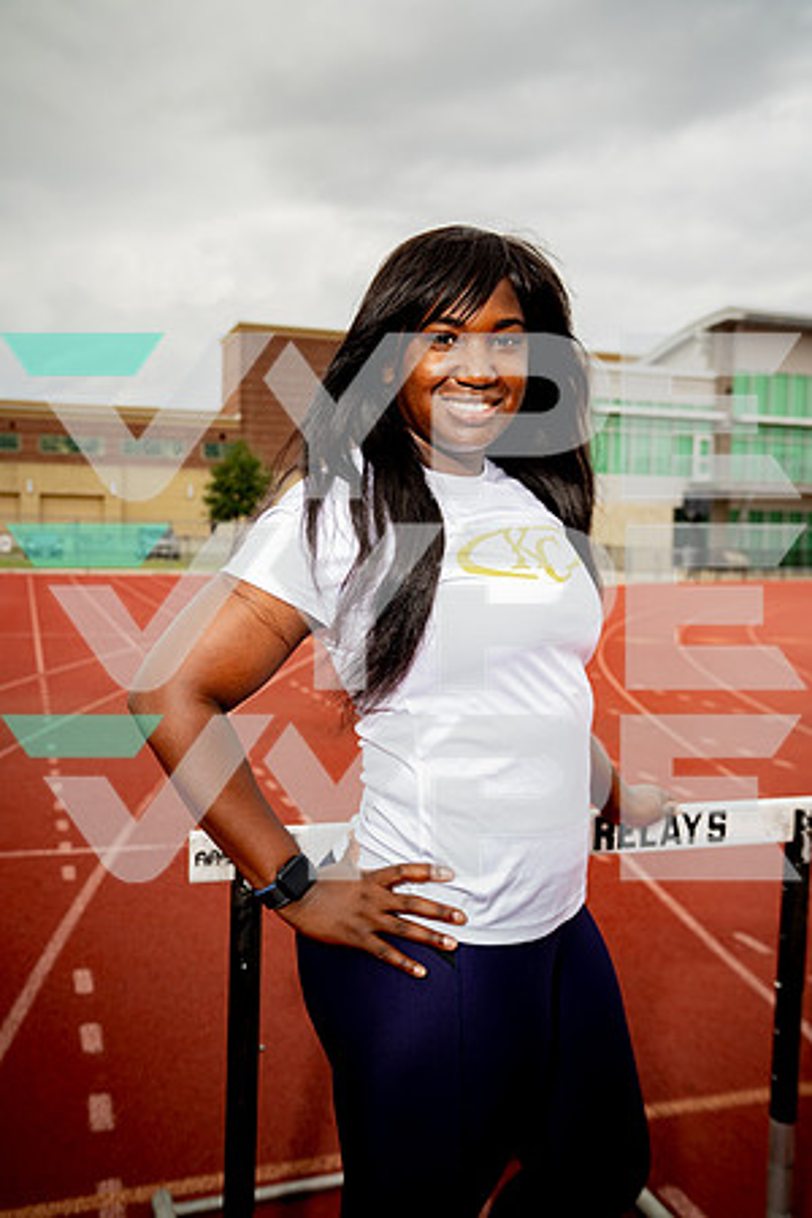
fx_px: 1083
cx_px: 406
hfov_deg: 41.1
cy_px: 609
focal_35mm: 32
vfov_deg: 58.7
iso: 200
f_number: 4.5
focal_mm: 32
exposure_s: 1/250
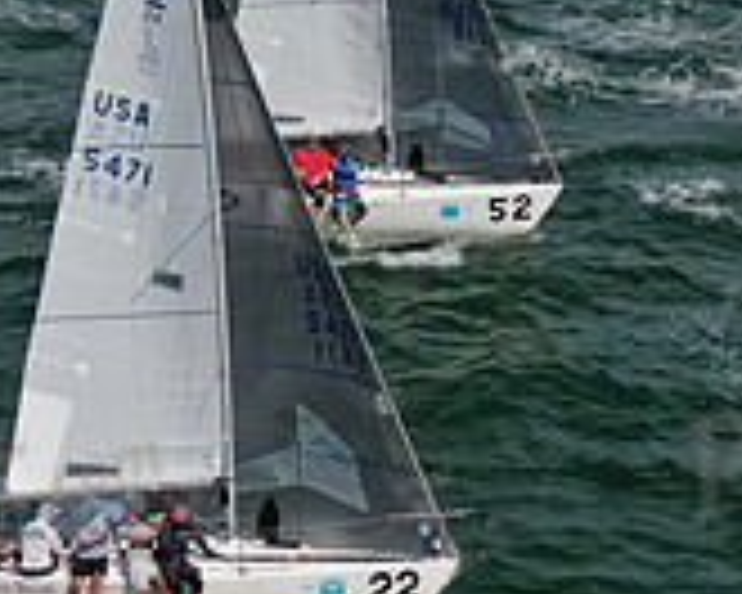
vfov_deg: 9.4
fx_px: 3623
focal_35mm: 165
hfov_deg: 11.7
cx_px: 427
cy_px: 196
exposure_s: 1/1600
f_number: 3.8
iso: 100
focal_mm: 8.6
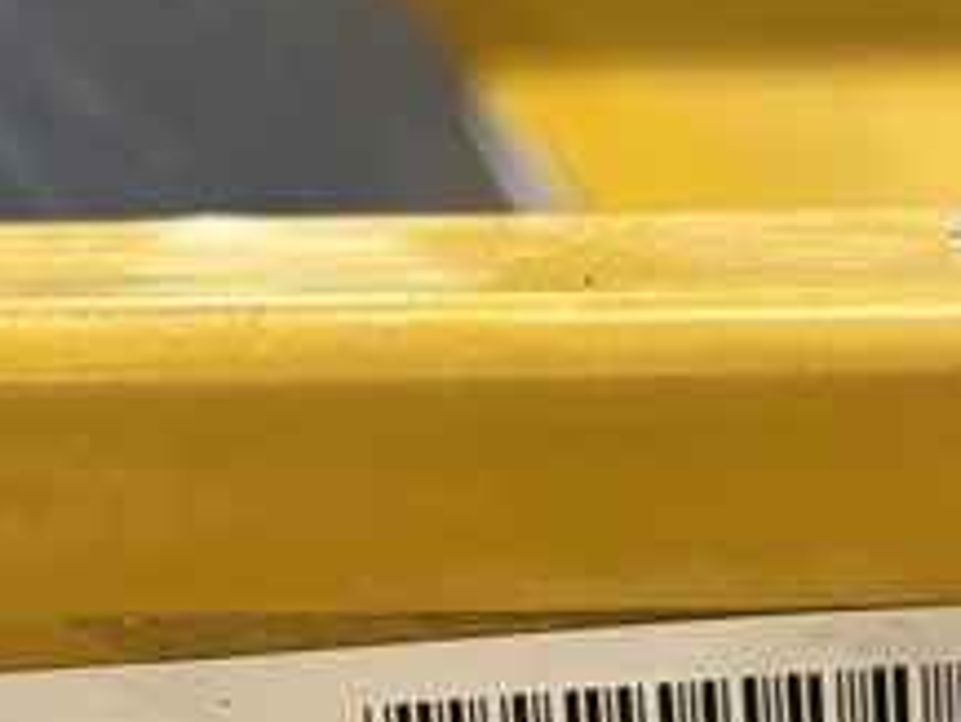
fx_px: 2667
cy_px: 735
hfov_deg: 20.4
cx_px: 478
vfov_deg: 15.1
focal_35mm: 96
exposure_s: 1/60
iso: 250
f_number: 1.6
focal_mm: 5.96
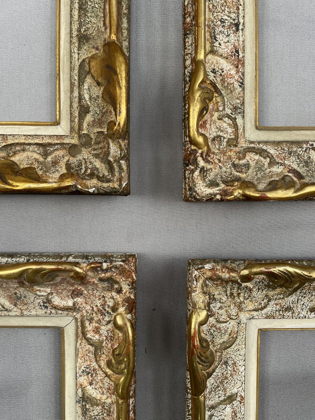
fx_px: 315
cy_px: 210
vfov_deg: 67.3
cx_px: 158
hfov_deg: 53.1
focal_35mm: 26
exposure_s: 1/121
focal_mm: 4.2
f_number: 1.6
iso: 64
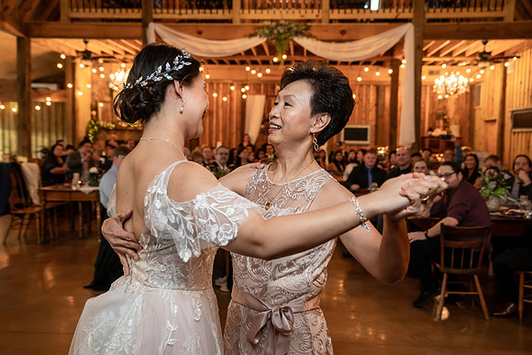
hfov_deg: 53.7
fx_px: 526
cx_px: 266
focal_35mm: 36
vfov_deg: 37.3
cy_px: 178
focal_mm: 35
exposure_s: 1/100
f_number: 4
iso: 2000
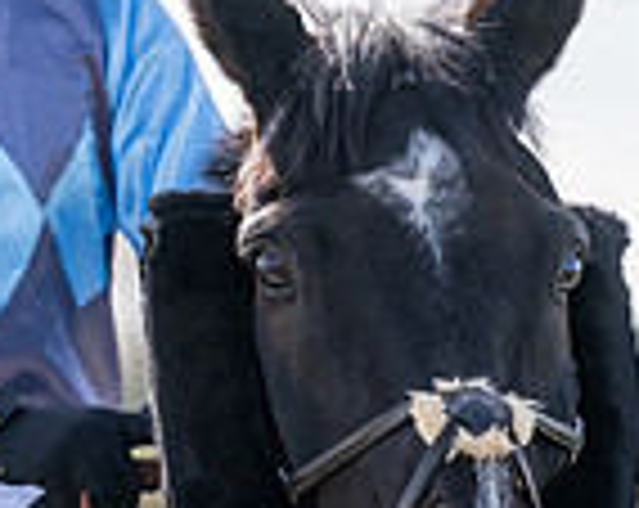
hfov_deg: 3.6
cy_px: 382
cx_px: 448
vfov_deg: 2.9
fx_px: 10116
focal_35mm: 536
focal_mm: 120
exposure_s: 1/2000
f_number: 4
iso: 400
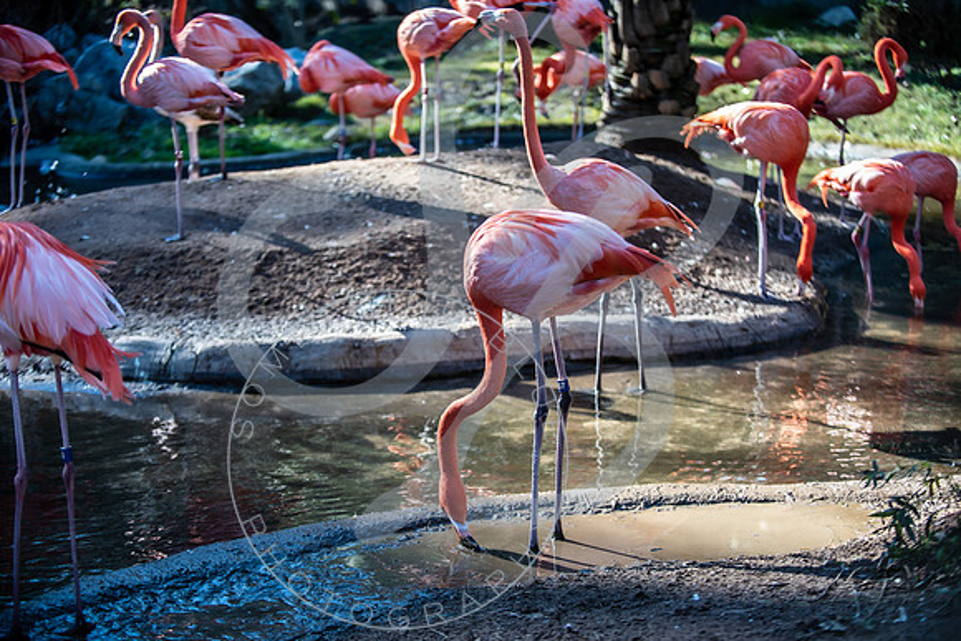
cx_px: 480
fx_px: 1869
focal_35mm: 70
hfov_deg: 28.8
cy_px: 320
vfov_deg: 19.5
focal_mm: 70
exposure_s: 1/400
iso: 200
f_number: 2.8
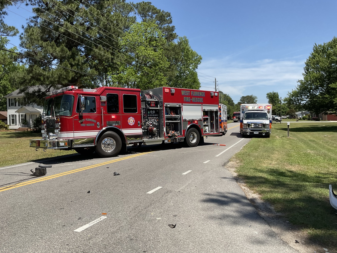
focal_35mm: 29
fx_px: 282
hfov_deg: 61.7
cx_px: 168
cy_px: 126
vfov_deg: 48.2
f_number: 1.8
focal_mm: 3
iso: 16
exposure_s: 1/1912
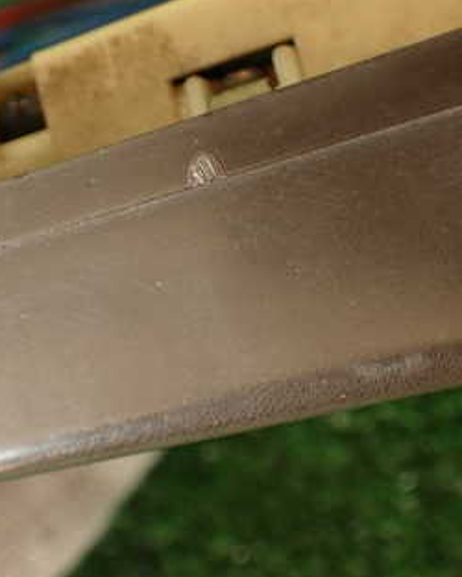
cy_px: 252
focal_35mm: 60
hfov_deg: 25.4
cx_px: 220
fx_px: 1025
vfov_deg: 31.4
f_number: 2.4
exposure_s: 1/50
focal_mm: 5.79
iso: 200
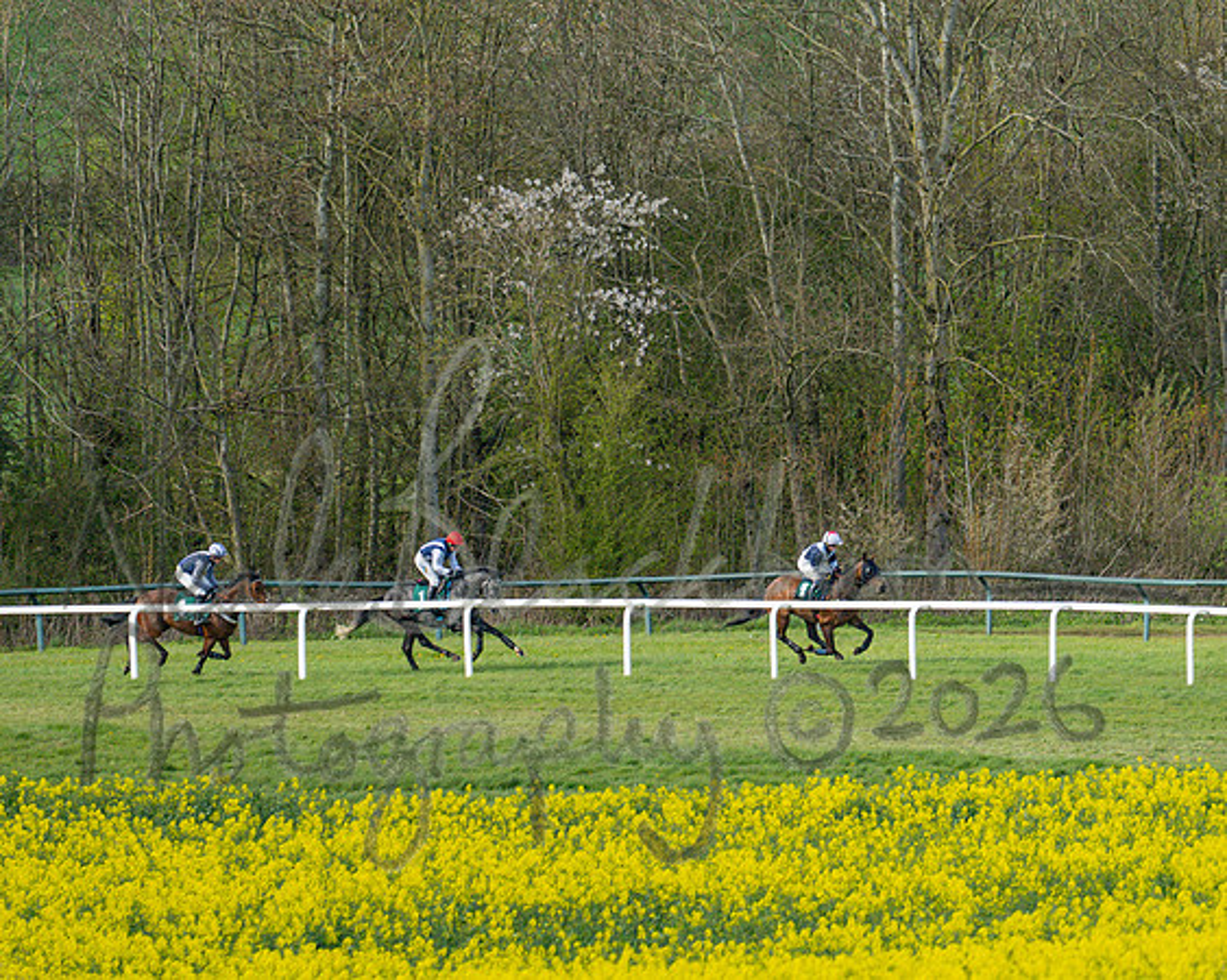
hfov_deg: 2.3
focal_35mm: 843
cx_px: 770
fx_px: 30599
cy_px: 611
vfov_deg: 1.8
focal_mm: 400
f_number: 4.5
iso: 400
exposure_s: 1/2000
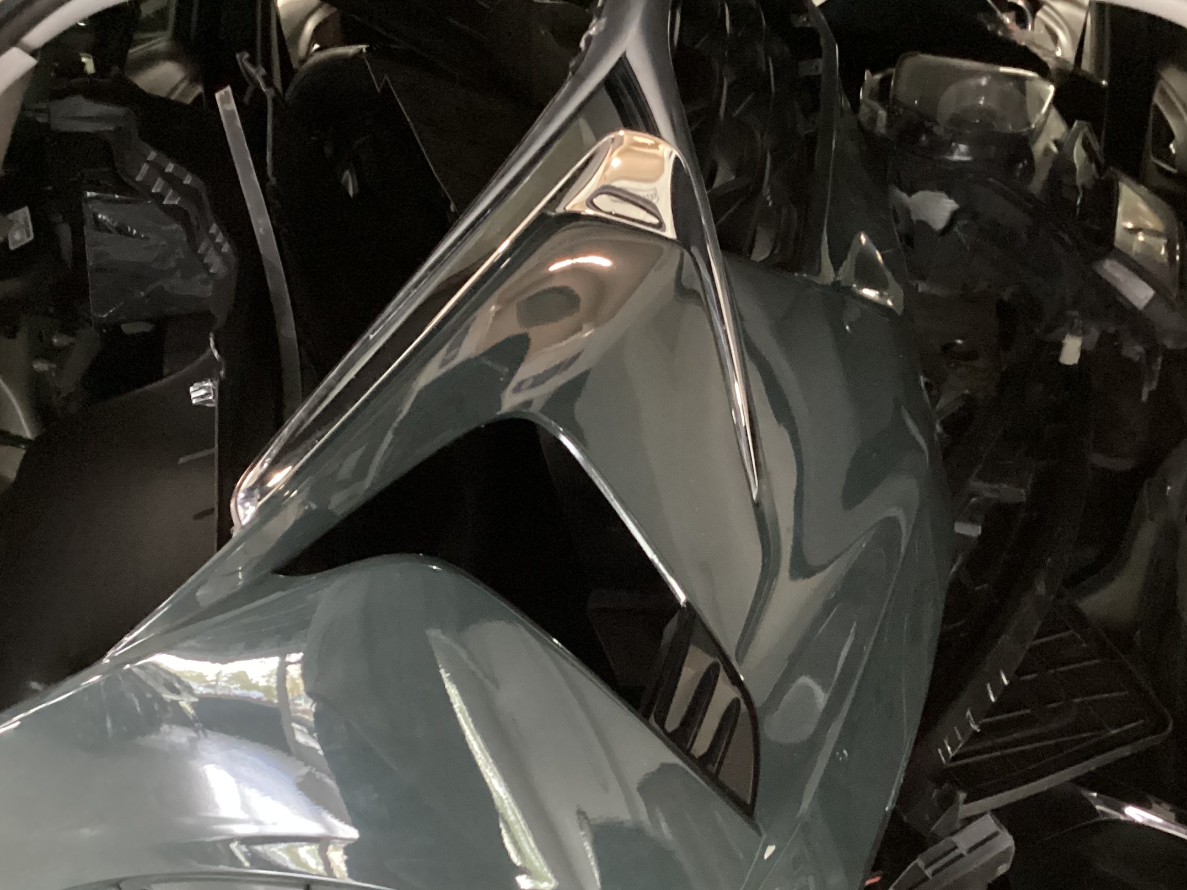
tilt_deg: -30.2
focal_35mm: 47
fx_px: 1612
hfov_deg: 40.4
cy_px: 624
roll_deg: -0.8
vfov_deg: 30.5
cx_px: 619
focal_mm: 3.3
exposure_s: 1/17
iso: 640
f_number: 2.4
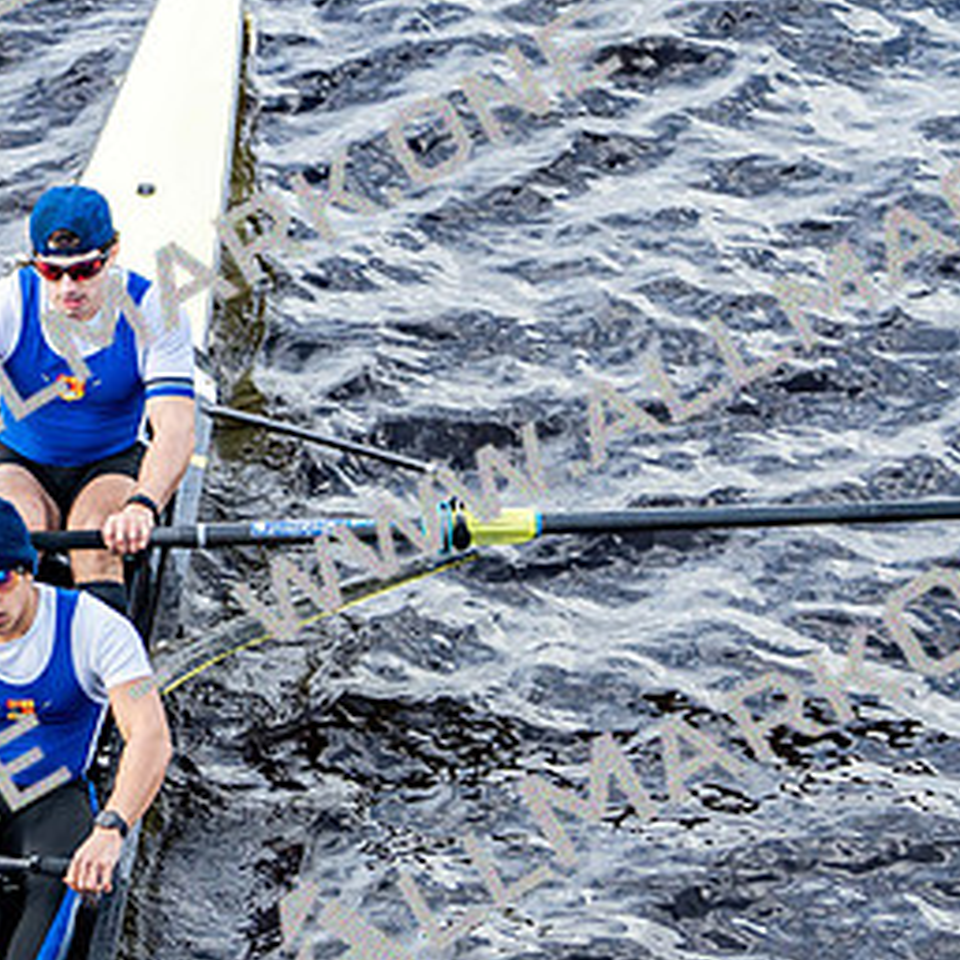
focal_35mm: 383
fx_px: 12017
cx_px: -41
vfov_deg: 4.6
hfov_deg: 4.6
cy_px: 704
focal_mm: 200
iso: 1250
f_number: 5.6
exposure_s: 1/1250
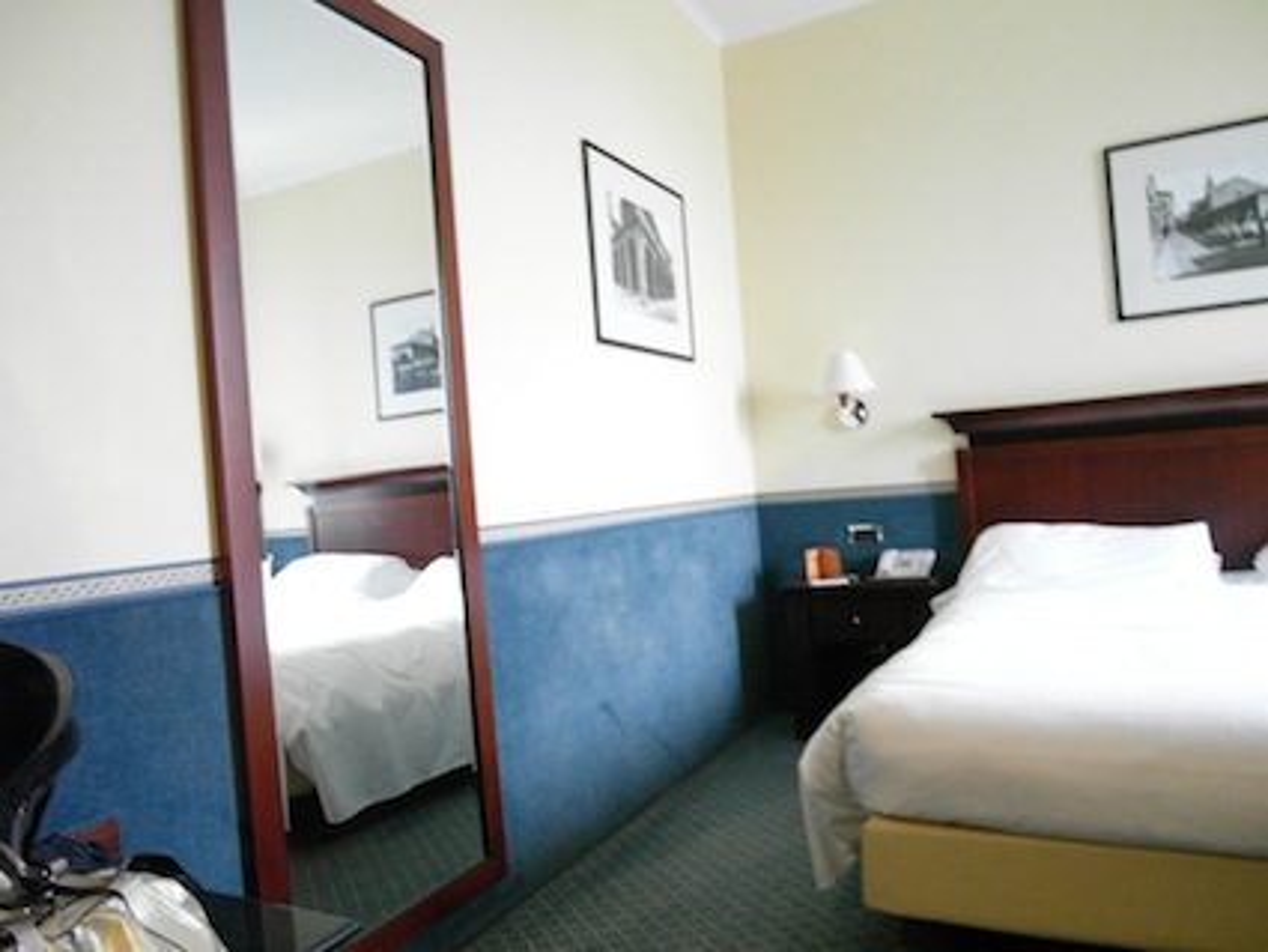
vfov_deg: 56.8
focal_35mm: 24
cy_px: 476
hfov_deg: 71.6
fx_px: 879
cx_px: 634
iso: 800
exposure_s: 1/45
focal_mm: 5.2
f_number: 1.8
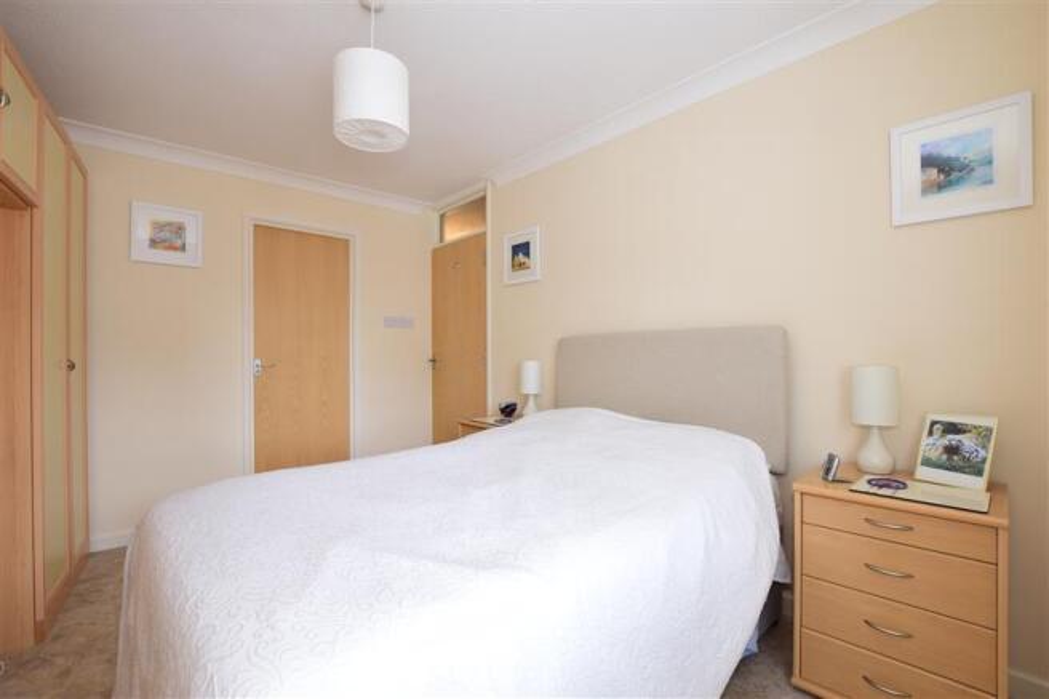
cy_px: 350
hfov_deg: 100.4
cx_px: 524
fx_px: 437
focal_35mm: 15
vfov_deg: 77.3
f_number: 13
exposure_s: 1/3
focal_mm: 10
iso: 250
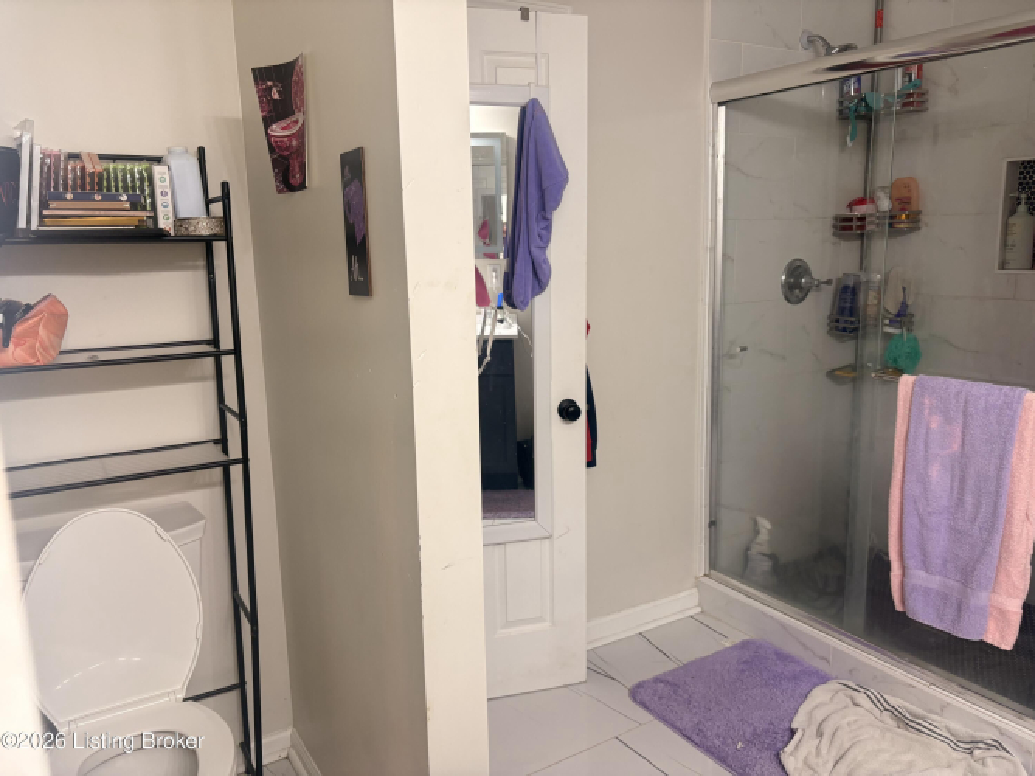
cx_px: 518
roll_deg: +2.0
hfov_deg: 67.3
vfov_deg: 53.0
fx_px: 777
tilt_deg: -9.5
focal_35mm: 26
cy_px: 388
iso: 125
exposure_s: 1/60
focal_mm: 5.96
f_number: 1.6
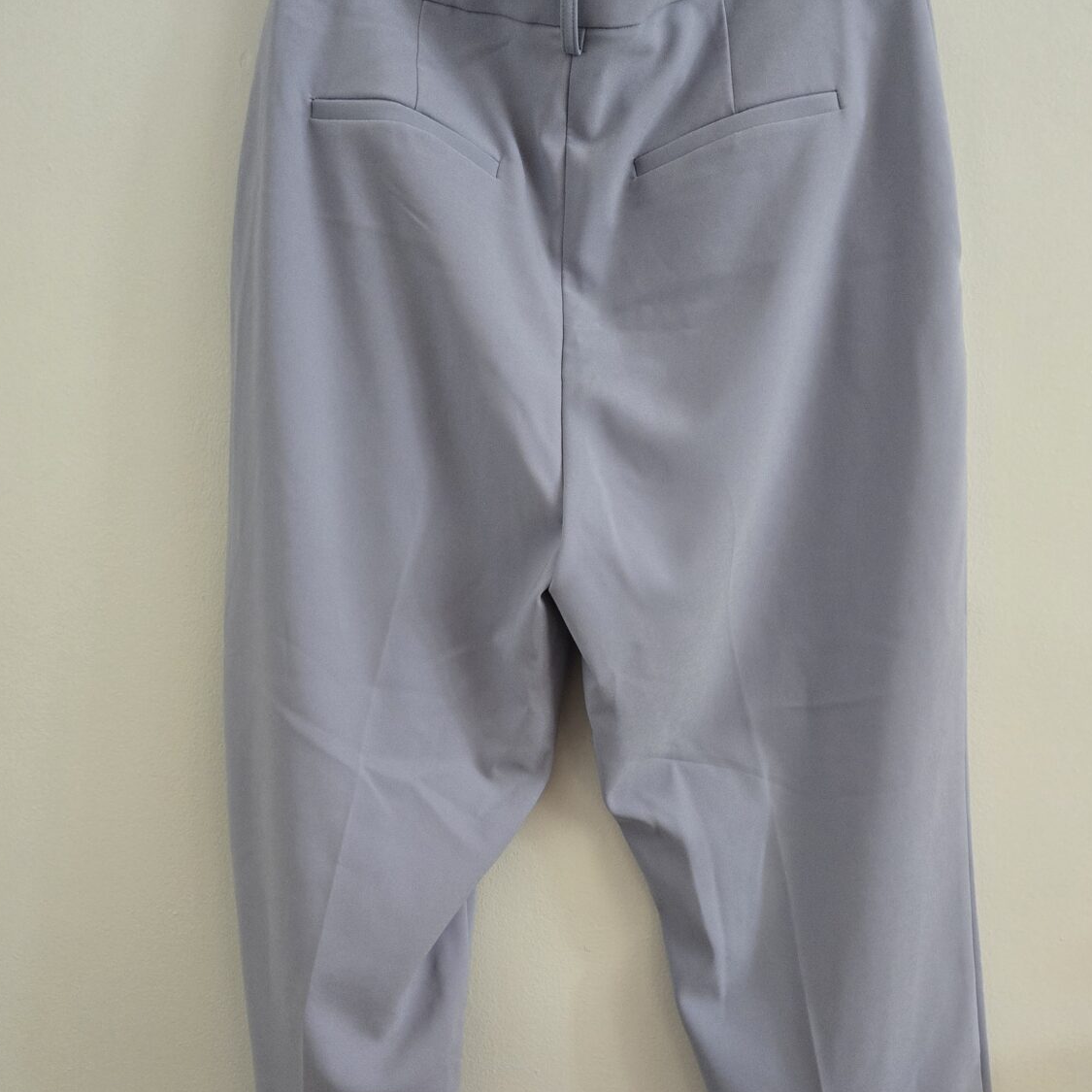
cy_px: 744
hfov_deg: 44.9
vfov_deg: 44.2
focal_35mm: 37
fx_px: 1321
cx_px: 591
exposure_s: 1/120
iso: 800
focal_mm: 5.4
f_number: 1.8
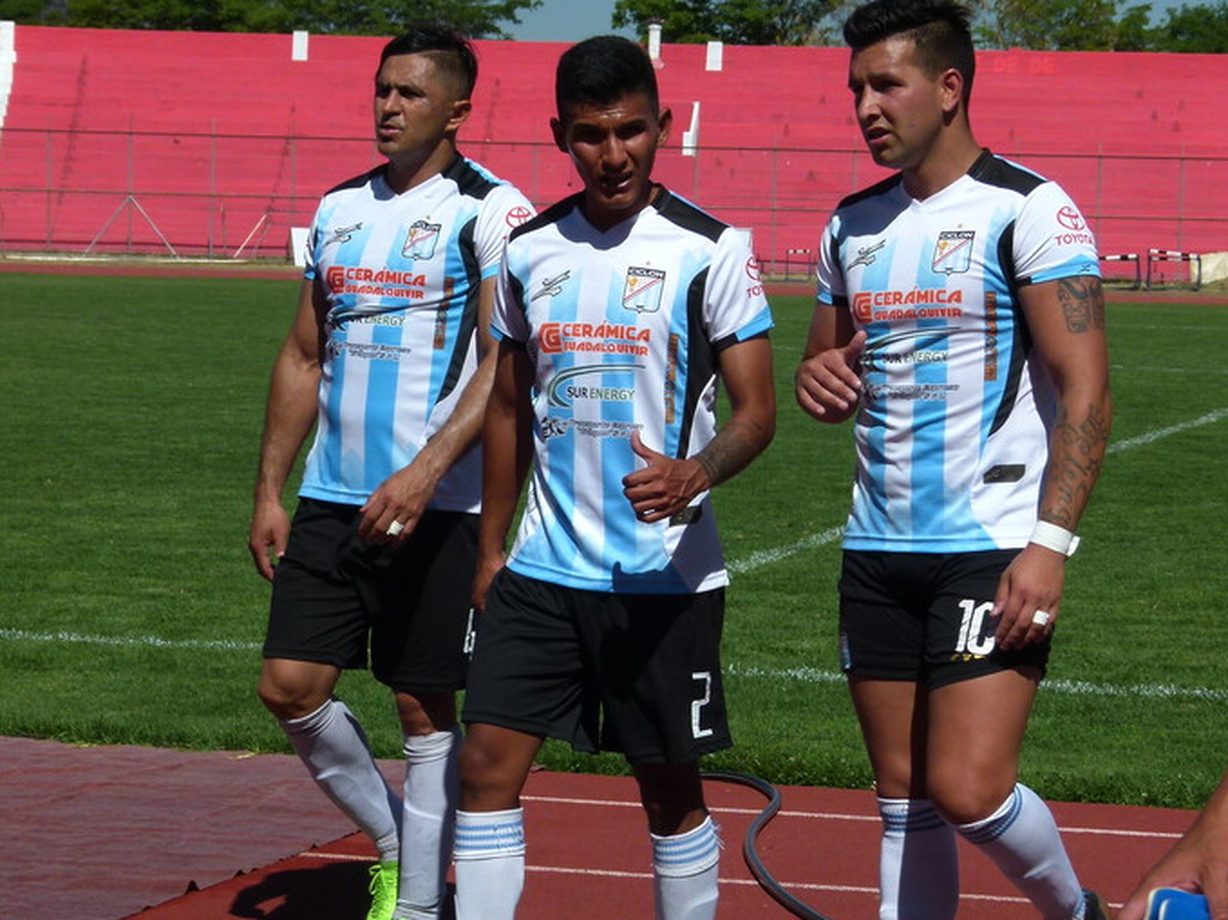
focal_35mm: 127
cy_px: 561
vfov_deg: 11.7
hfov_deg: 15.5
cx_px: 736
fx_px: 4505
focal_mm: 15.8
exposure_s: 1/1600
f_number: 4
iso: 100
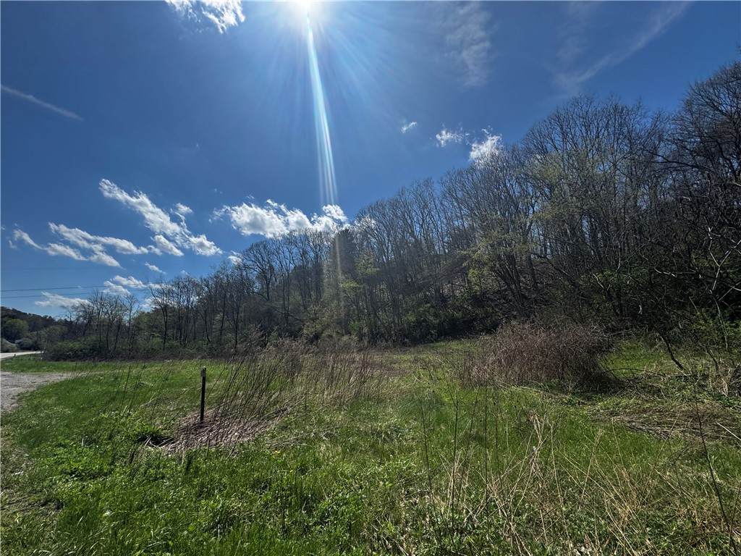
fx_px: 300
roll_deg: -1.6
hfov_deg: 102.1
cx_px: 370
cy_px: 278
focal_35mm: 14
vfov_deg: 85.7
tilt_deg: +12.1
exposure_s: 1/2985
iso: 50
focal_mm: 2.22
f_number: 2.2
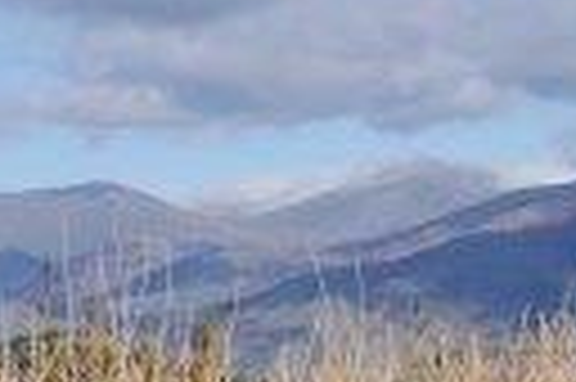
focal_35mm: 232
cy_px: 560
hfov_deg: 8.3
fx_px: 3707
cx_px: -662
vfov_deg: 5.8
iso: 200
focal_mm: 29
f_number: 22
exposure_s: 1/80
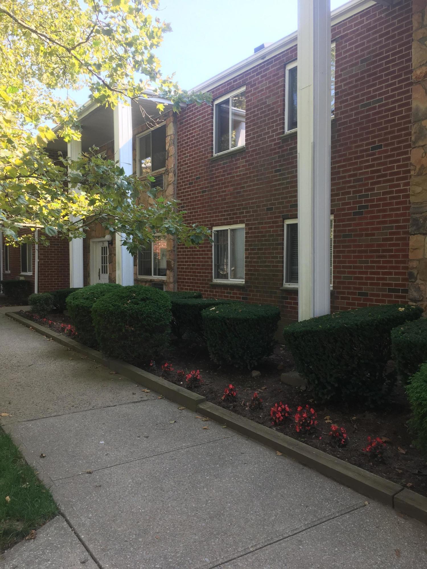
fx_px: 477
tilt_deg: -1.8
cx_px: 214
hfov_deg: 48.2
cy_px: 284
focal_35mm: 29
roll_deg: -0.8
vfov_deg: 61.7
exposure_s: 1/144
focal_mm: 4.15
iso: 25
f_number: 2.2
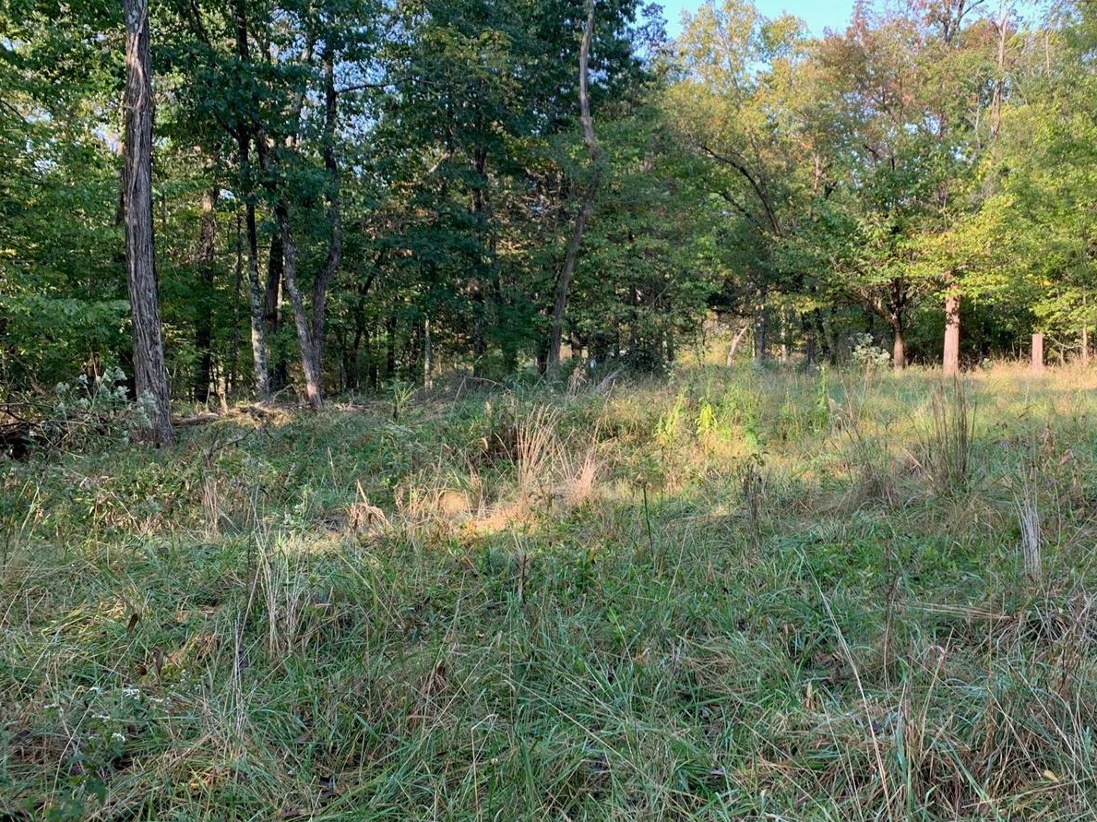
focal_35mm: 35
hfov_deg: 51.9
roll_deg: -0.8
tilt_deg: -3.9
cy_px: 387
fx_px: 1109
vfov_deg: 40.7
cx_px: 711
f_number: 1.8
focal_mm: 4.25
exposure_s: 1/144
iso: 25
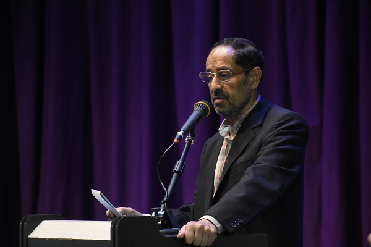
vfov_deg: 7.9
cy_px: 124
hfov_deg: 11.8
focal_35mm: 174
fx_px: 1793
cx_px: 186
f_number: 5.6
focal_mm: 116
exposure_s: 1/80
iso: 4000
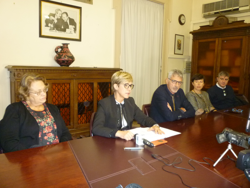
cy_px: 94
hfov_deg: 61.7
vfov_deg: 48.2
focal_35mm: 29
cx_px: 125
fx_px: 209
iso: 400
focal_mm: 5.2
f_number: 3.3
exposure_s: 1/30
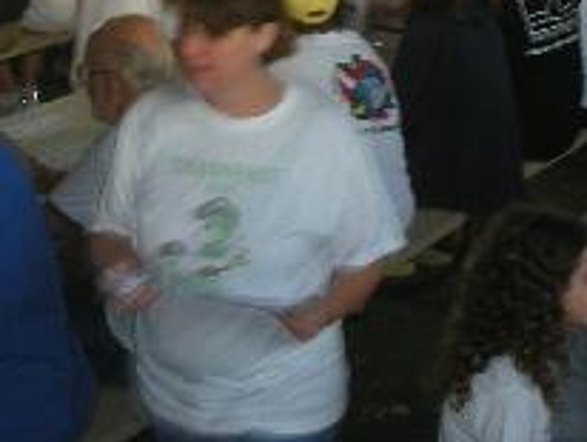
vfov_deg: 12.8
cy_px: -46
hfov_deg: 17.2
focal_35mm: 114
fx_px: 1935
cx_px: 182
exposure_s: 1/30
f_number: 2.8
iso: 55
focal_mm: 5.8
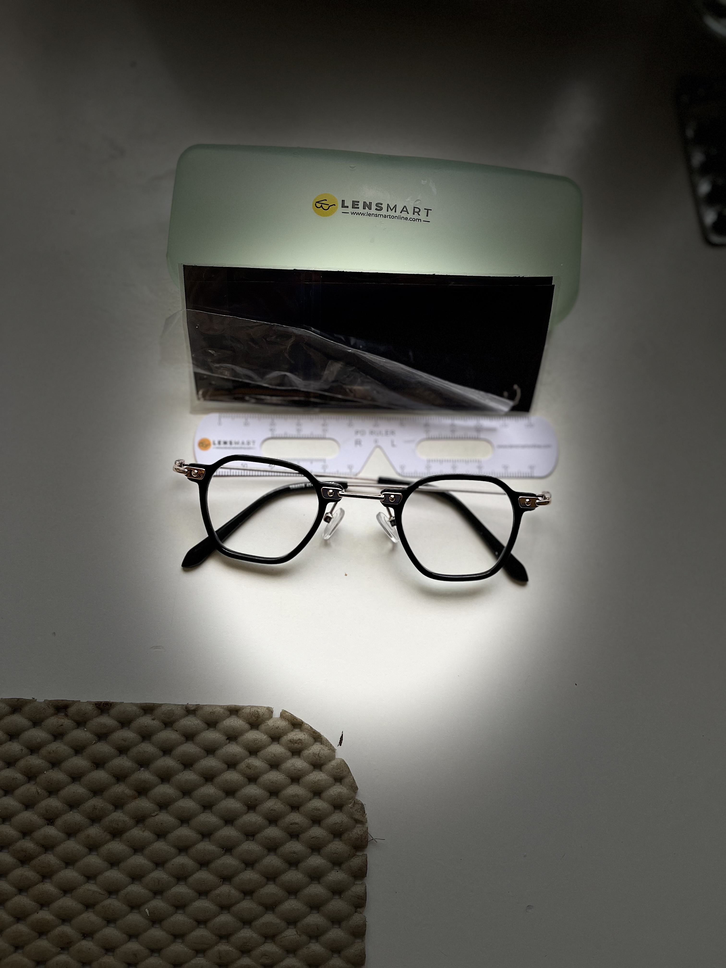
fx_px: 727
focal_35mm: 26
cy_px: 484
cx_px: 363
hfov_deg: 53.1
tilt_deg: -77.1
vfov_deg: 67.3
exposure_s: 1/71
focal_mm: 5.1
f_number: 1.6
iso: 125
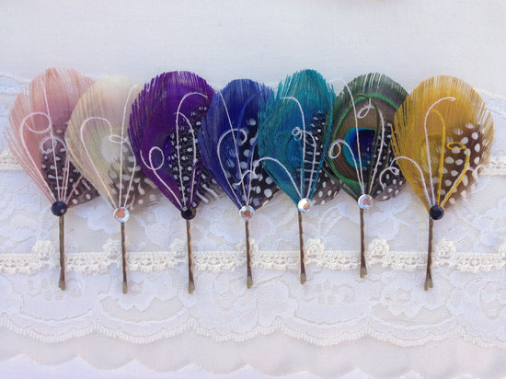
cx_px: 253
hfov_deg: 55.4
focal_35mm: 33
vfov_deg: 42.9
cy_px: 190
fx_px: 482
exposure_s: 1/310
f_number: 2.4
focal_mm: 4.13
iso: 50
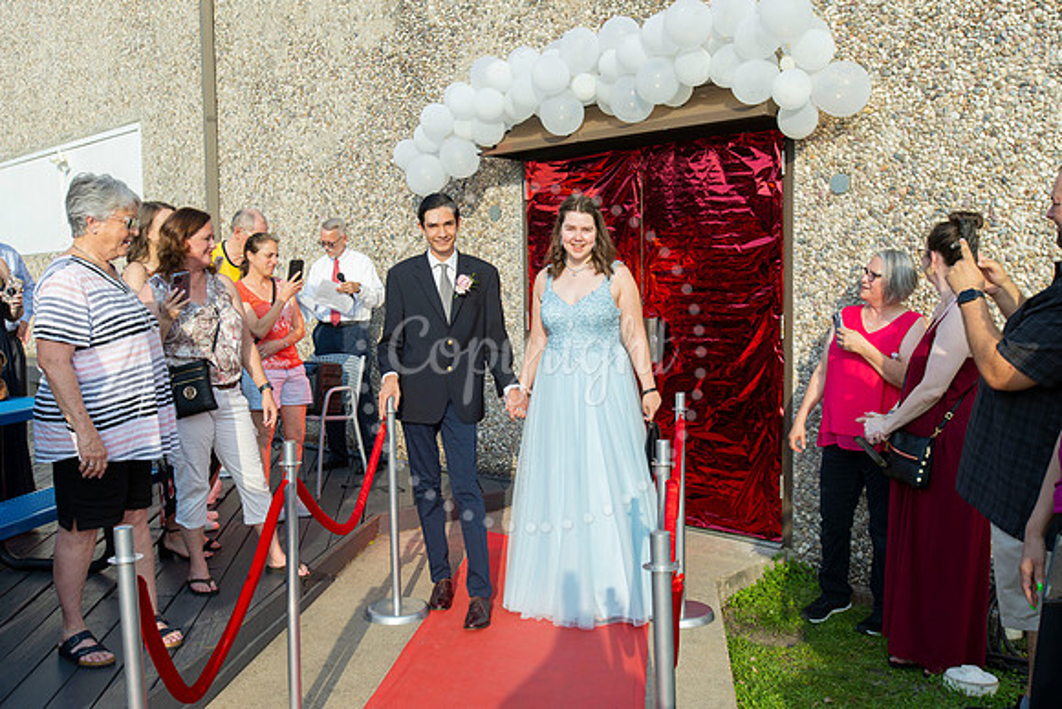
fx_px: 1033
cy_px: 354
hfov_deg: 54.4
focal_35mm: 35
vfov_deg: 37.9
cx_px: 531
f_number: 8
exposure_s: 1/250
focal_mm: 35
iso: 160
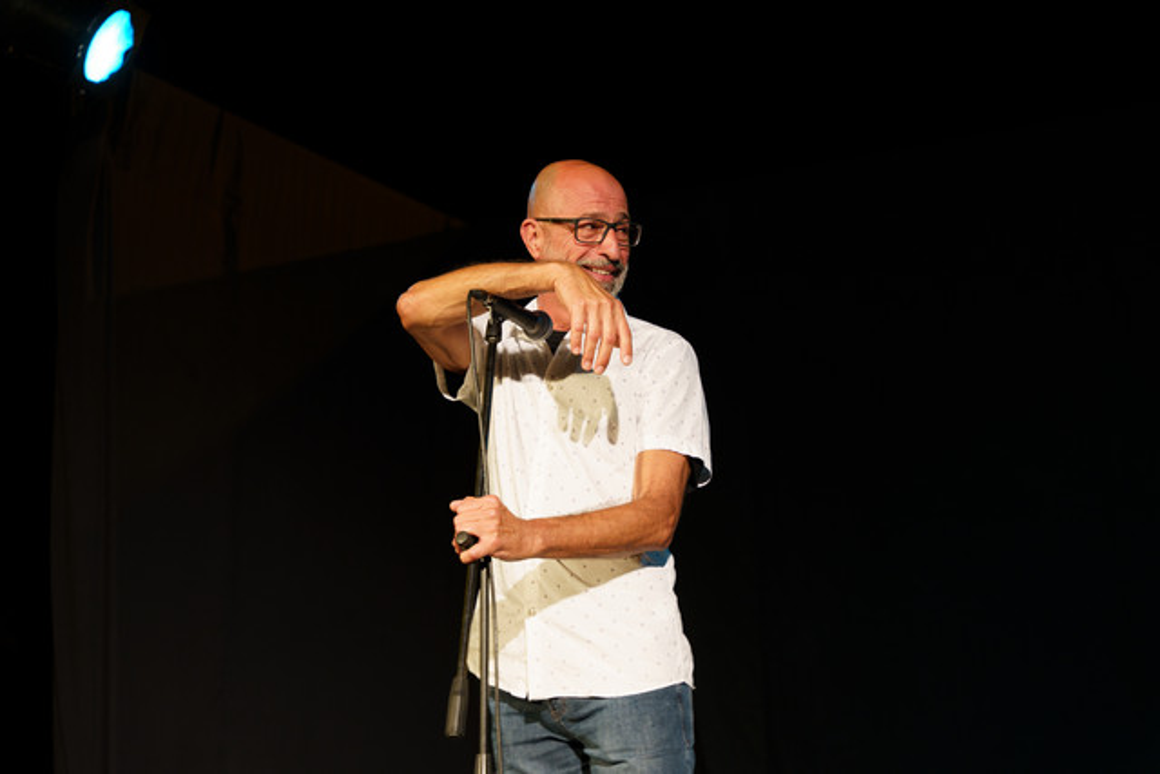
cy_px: 387
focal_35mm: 70
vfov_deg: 19.5
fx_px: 2256
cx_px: 580
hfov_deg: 28.8
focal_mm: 70
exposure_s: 1/80
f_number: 2.8
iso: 500
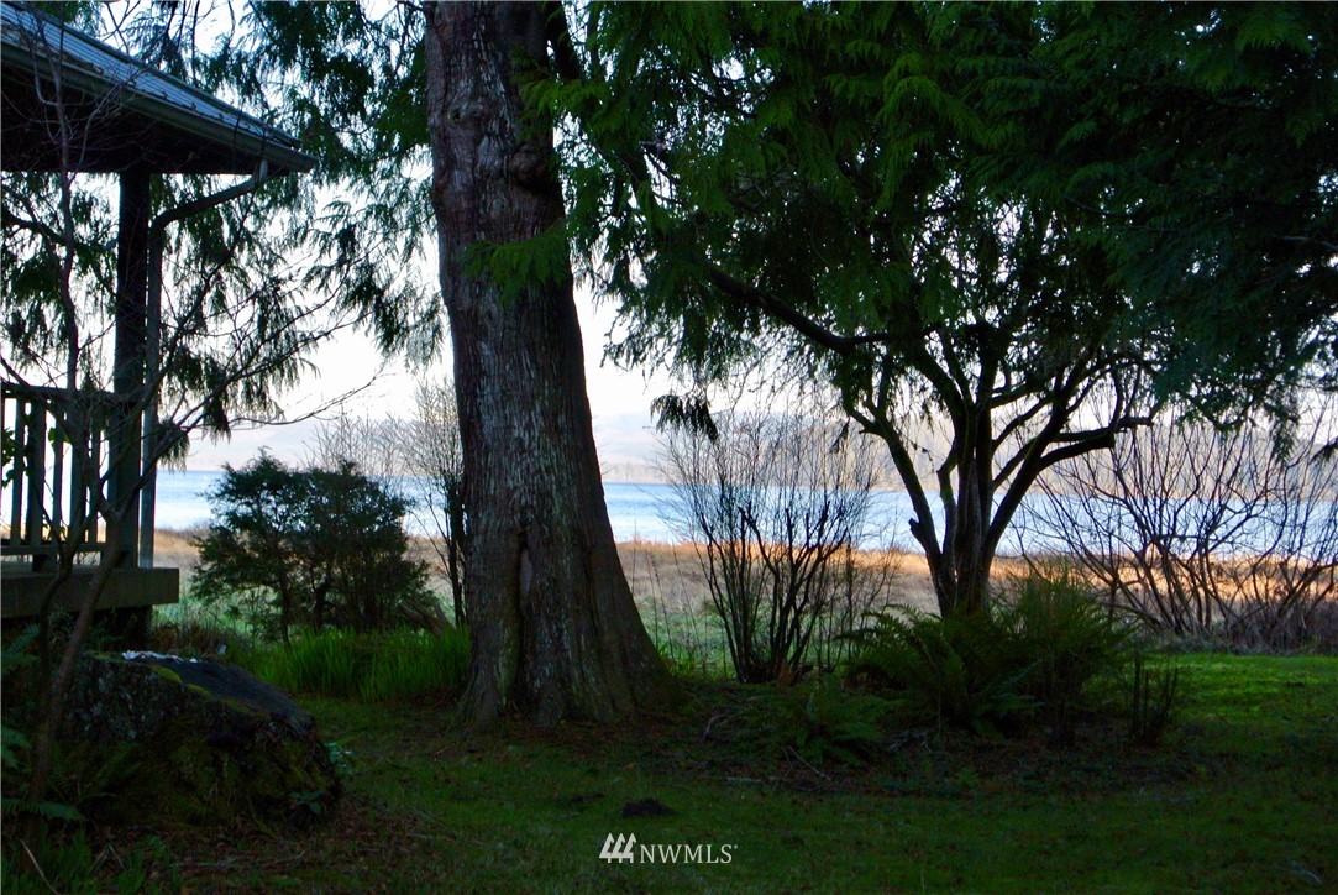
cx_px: 669
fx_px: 3013
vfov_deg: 16.9
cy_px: 448
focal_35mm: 81
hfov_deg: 25.0
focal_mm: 30
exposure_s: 1/125
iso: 160
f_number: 5.6
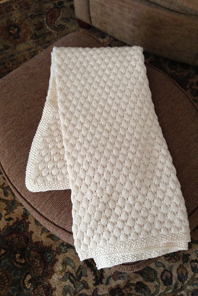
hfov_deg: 37.9
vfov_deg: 54.4
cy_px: 147
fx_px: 289
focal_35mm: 35
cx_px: 102
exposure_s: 1/20
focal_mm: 4.12
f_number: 2.4
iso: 200
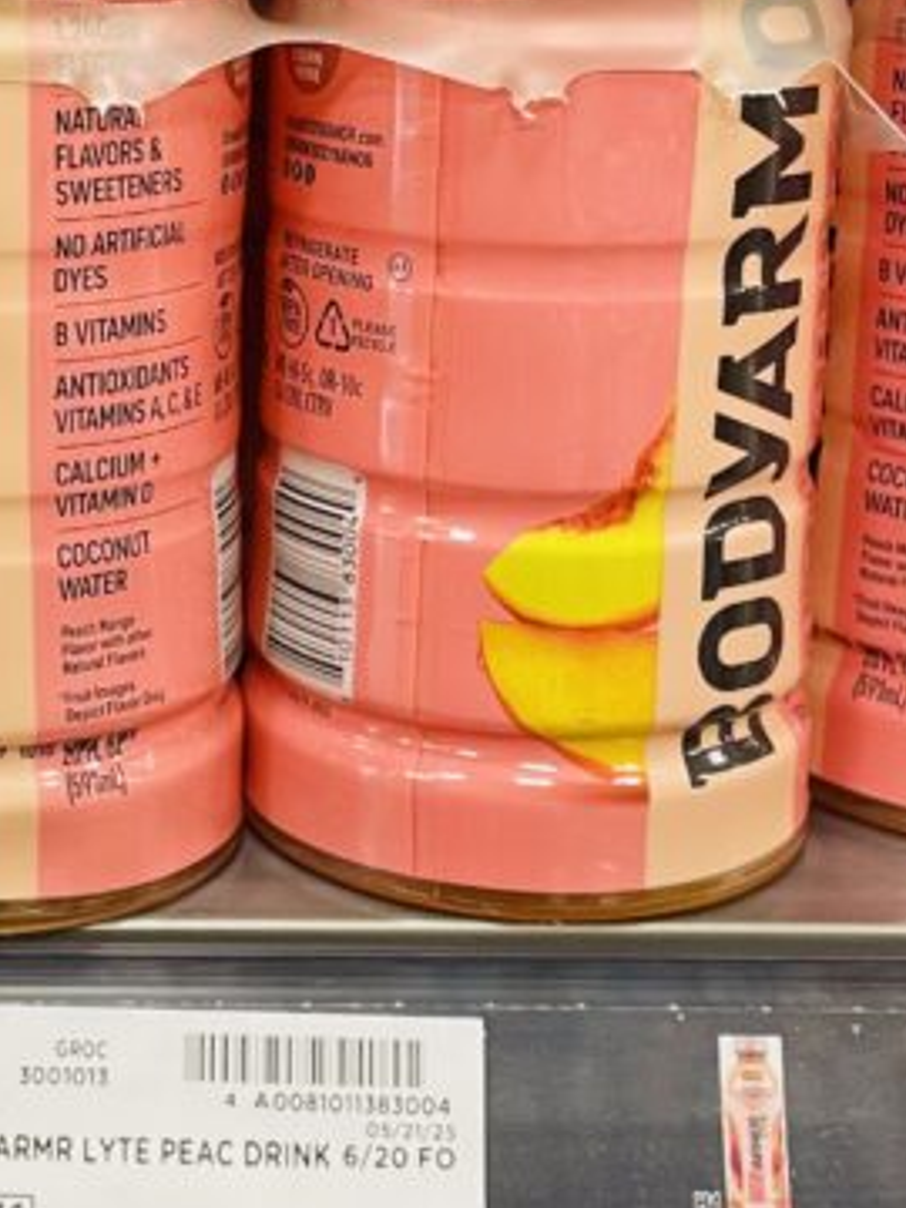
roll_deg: +0.3
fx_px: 2582
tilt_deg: -16.1
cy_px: 436
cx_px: 47
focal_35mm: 74
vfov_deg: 26.2
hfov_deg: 19.4
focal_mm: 4.2
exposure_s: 1/60
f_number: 1.6
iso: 125
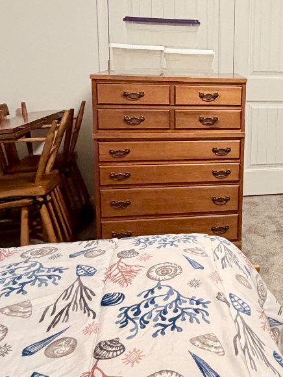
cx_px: 285
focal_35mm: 37
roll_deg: -3.8
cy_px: 126
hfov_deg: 35.0
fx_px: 403
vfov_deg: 49.3
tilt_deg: -10.6
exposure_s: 1/60
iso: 500
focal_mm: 2.22
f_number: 2.2
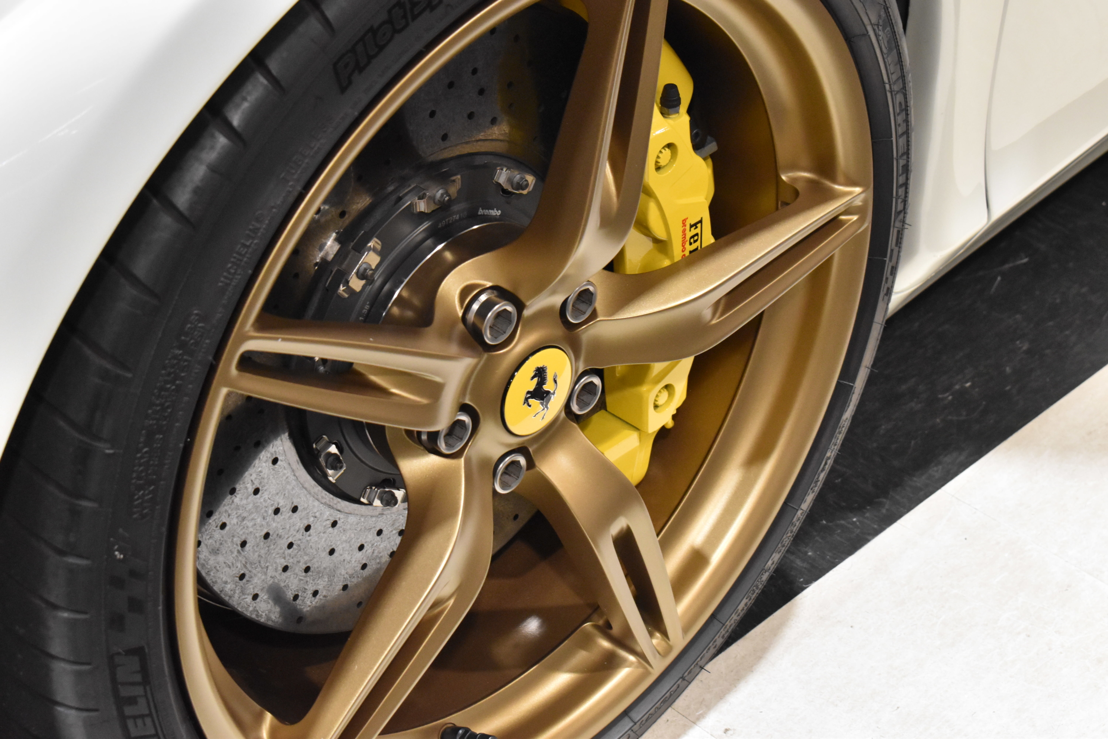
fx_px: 2539
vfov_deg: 16.6
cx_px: 554
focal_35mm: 82
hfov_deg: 24.6
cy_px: 370
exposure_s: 1/100
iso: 3200
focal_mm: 55
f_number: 8
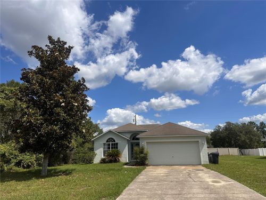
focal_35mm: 24
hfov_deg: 71.6
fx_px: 184
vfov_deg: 56.8
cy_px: 100
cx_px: 133
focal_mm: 6.86
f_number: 1.78
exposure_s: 1/8929
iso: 80
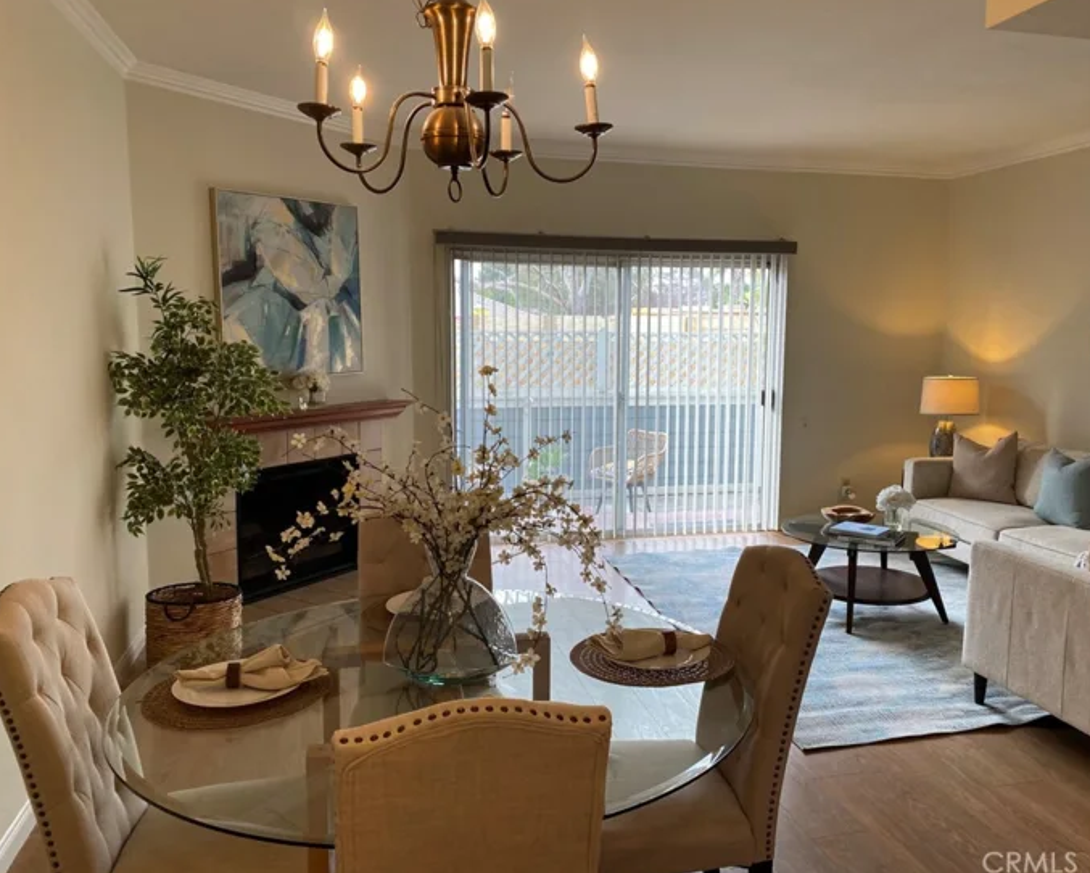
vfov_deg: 51.5
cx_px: 588
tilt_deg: -6.9
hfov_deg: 62.1
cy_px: 428
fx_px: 904
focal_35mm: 28
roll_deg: -0.4
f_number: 1.8
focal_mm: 4.25
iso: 100
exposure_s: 1/120
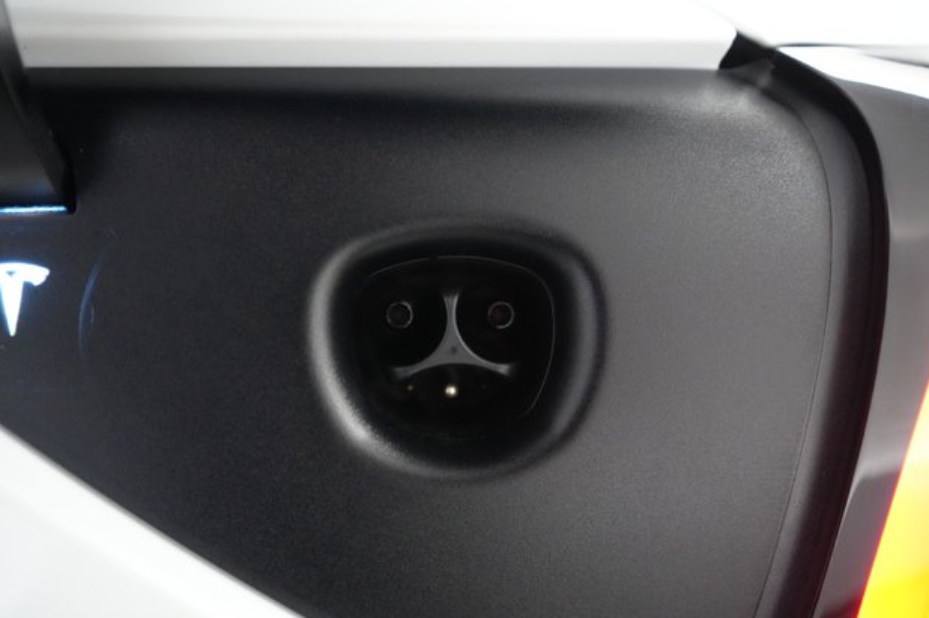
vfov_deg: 44.9
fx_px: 748
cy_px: 319
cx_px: 463
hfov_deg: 63.7
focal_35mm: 29
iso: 12800
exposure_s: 1/160
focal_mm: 28
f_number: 4
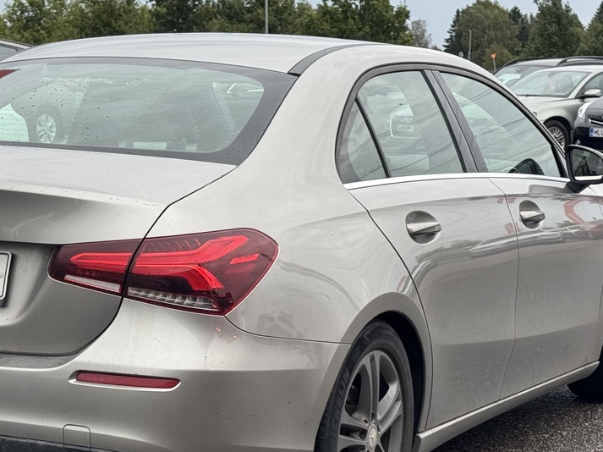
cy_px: 308
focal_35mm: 97
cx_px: 186
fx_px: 1689
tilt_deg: -8.3
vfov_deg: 15.2
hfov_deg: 20.2
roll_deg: +1.3
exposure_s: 1/700
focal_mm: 6.76
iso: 64
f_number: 1.78
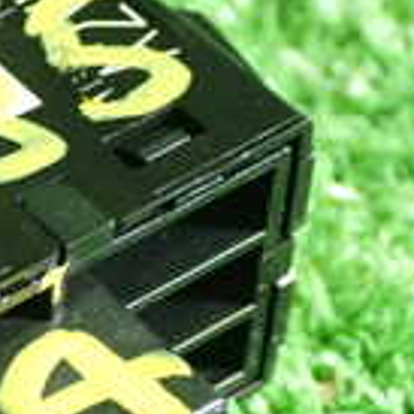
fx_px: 2300
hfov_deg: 10.2
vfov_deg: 10.3
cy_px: 263
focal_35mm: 170
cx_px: -39
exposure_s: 1/40
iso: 800
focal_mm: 7.84
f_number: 2.9
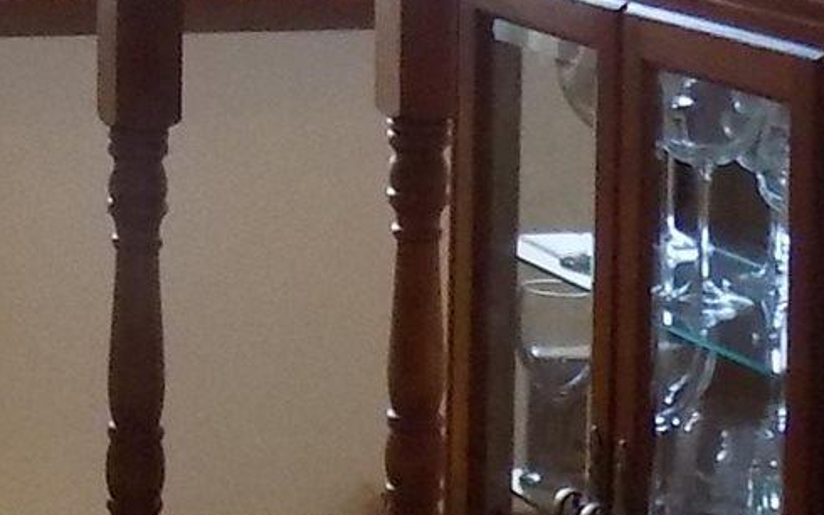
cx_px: -594
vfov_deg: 8.4
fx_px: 3435
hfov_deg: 12.6
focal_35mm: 153
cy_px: -173
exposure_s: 1/30
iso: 180
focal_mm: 4
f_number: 3.1
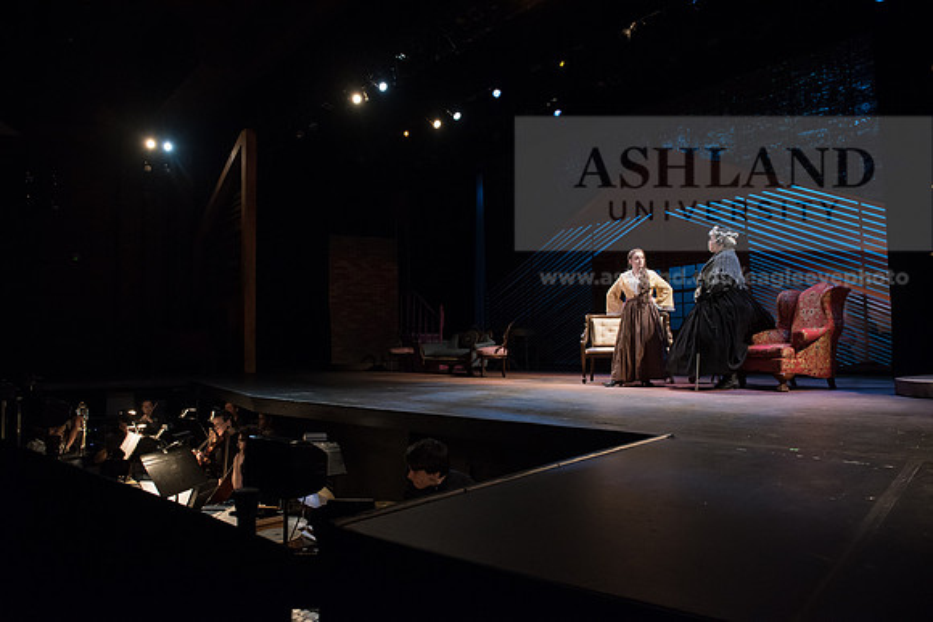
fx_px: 622
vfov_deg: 53.2
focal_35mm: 24
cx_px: 466
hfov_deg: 73.7
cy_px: 311
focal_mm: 24
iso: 3200
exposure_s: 1/160
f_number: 4.5
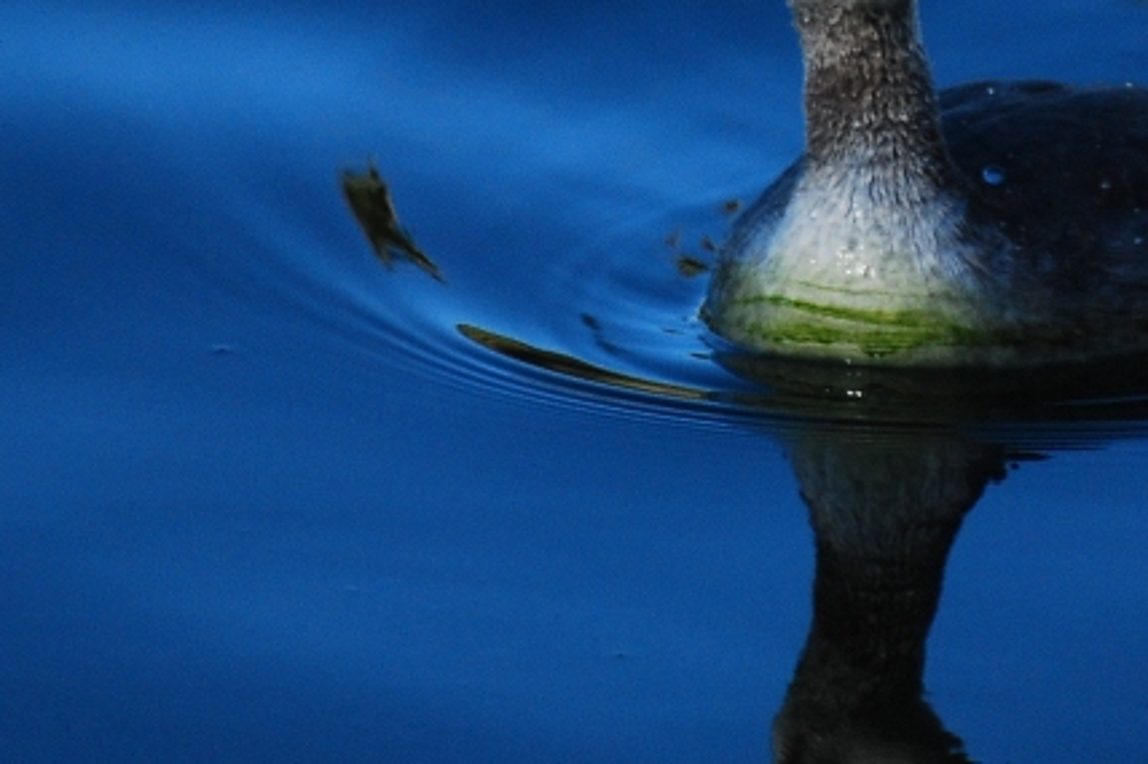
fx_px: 22886
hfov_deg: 2.9
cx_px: 1277
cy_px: 268
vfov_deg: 1.9
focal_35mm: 718
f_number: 5.6
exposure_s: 1/1000
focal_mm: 200
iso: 400
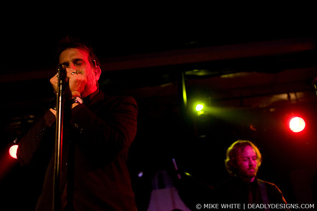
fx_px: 396
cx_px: 158
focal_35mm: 45
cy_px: 106
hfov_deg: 43.7
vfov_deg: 29.8
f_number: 1.8
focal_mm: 30
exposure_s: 1/100
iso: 1000
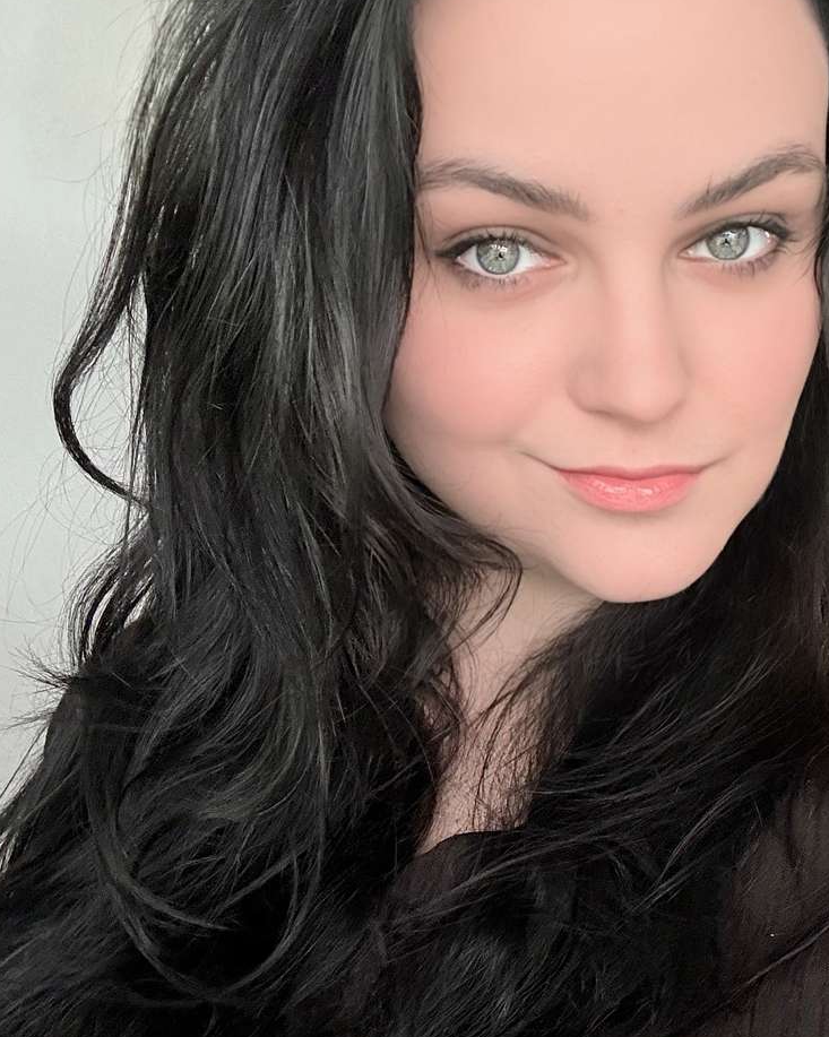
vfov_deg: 40.1
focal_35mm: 46
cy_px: 637
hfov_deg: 32.5
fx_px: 1411
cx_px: 528
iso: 125
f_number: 1.9
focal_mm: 2.69
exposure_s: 1/60
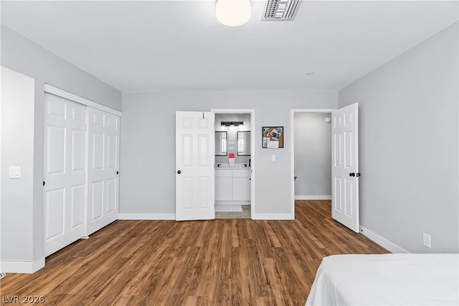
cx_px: 230
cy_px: 153
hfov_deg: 93.3
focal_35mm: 17
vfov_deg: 70.5
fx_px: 217
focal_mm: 17
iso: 400
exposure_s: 1/3
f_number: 8
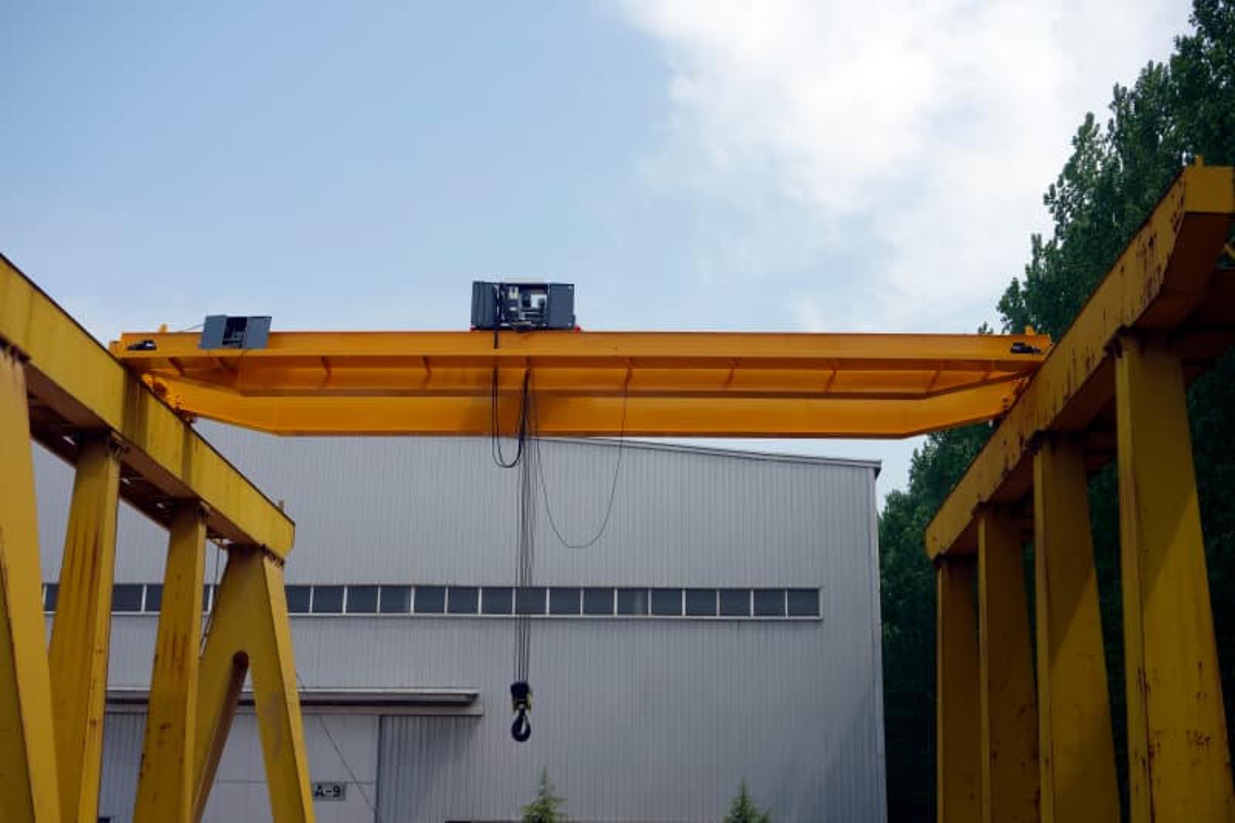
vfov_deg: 28.6
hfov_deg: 41.9
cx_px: 618
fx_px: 1612
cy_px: 412
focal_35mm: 47
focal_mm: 17.4
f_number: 5.6
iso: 125
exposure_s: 1/500
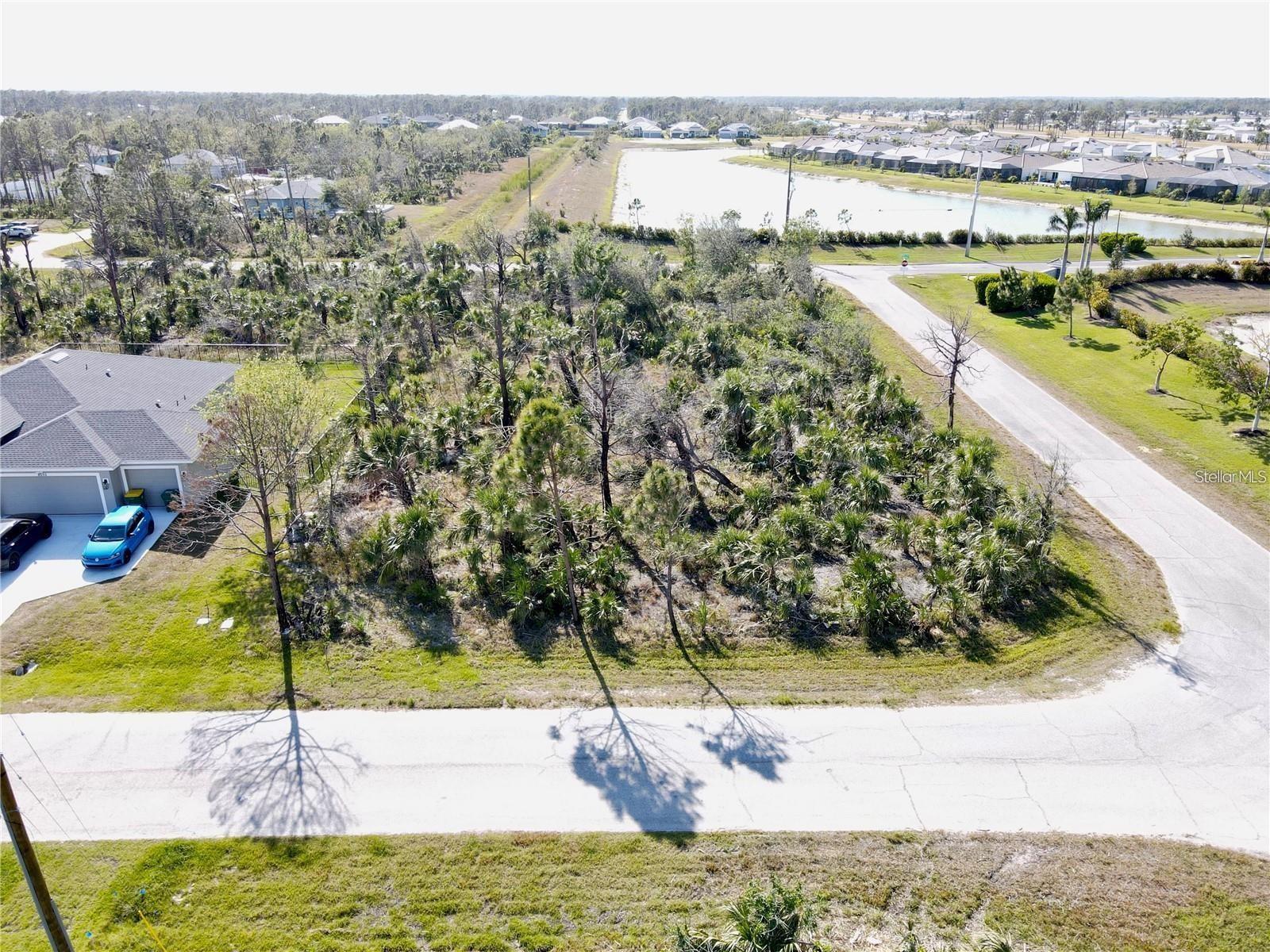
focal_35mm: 24
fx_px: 881
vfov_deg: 56.8
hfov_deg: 71.6
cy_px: 476
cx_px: 635
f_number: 2.8
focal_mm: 4.5
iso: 100
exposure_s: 1/160
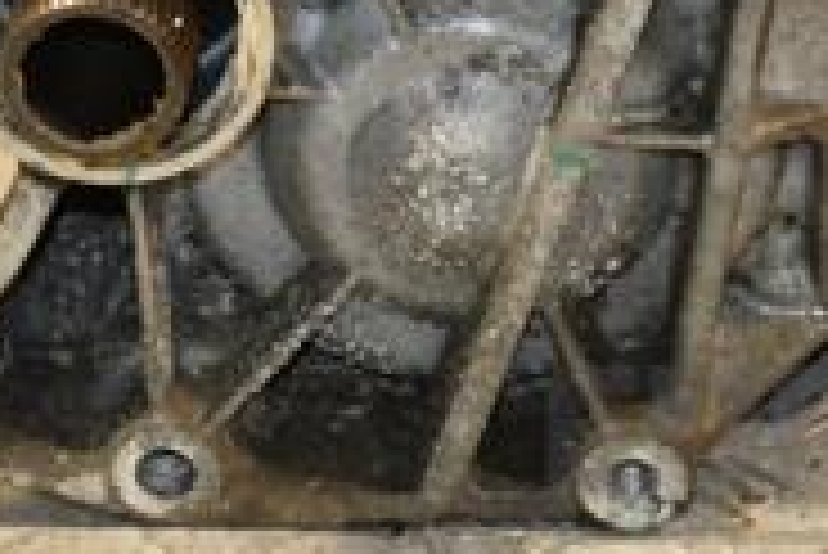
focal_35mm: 186
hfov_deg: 11.0
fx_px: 4281
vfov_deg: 7.3
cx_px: 464
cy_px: -167
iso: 800
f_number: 5
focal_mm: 38
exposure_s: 1/160
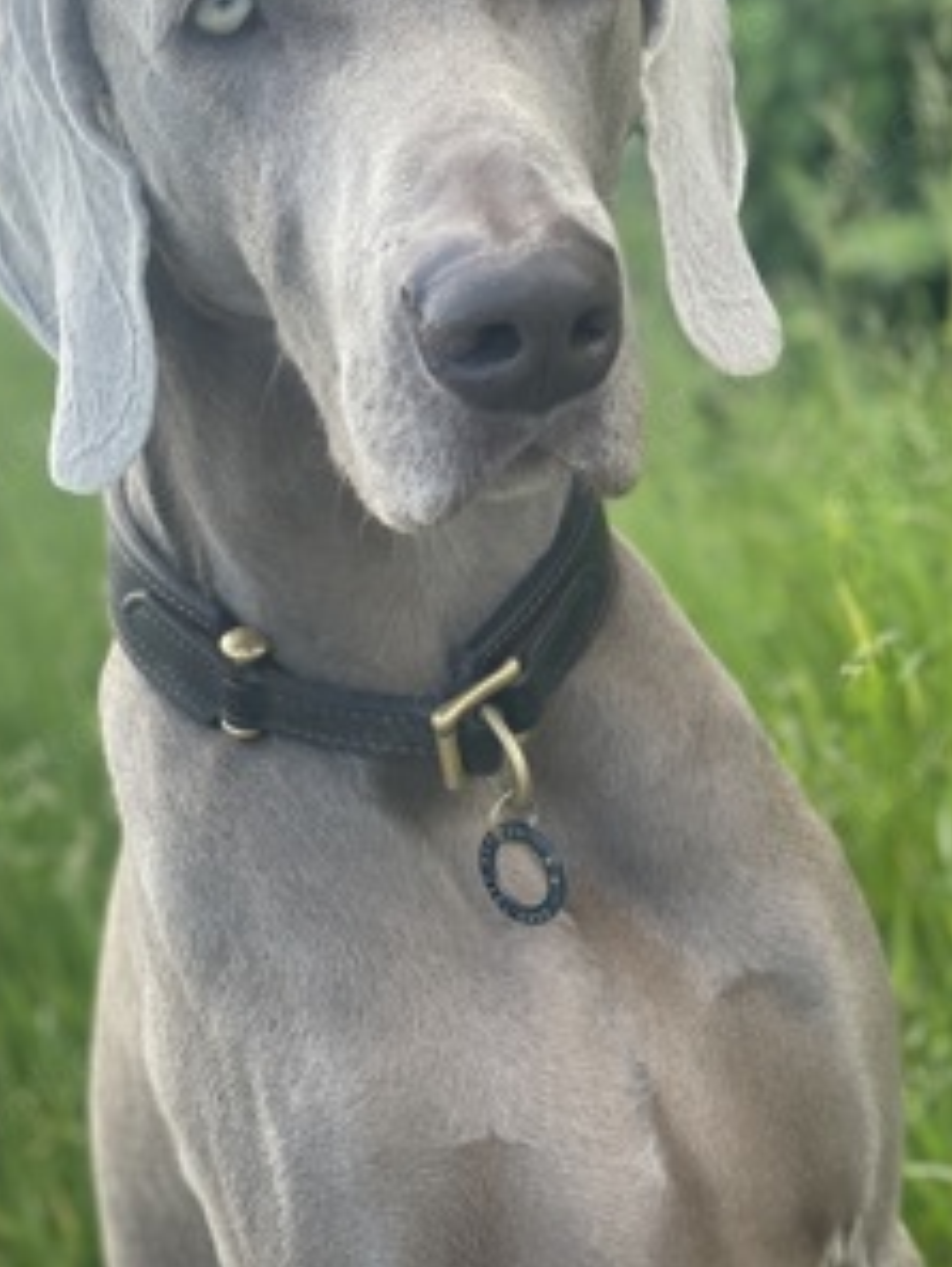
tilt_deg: -8.9
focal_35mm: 70
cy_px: 491
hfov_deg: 21.0
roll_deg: +11.0
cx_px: 508
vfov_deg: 27.7
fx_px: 2565
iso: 25
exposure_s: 1/174
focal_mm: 6
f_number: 2
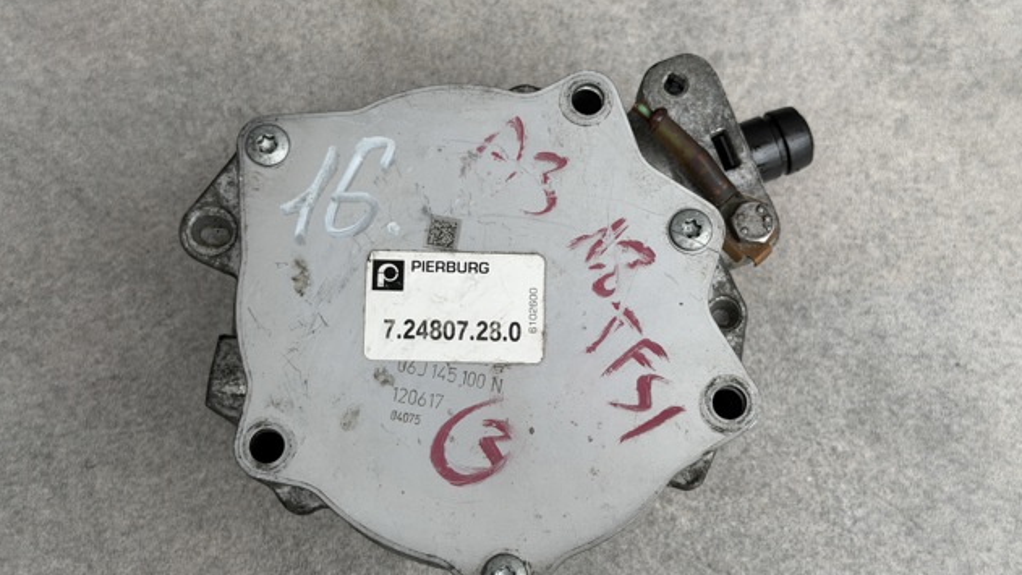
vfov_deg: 22.6
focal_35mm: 53
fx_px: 1436
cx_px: 509
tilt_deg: -71.8
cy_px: 302
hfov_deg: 39.2
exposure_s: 1/427
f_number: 1.78
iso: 64
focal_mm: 6.76
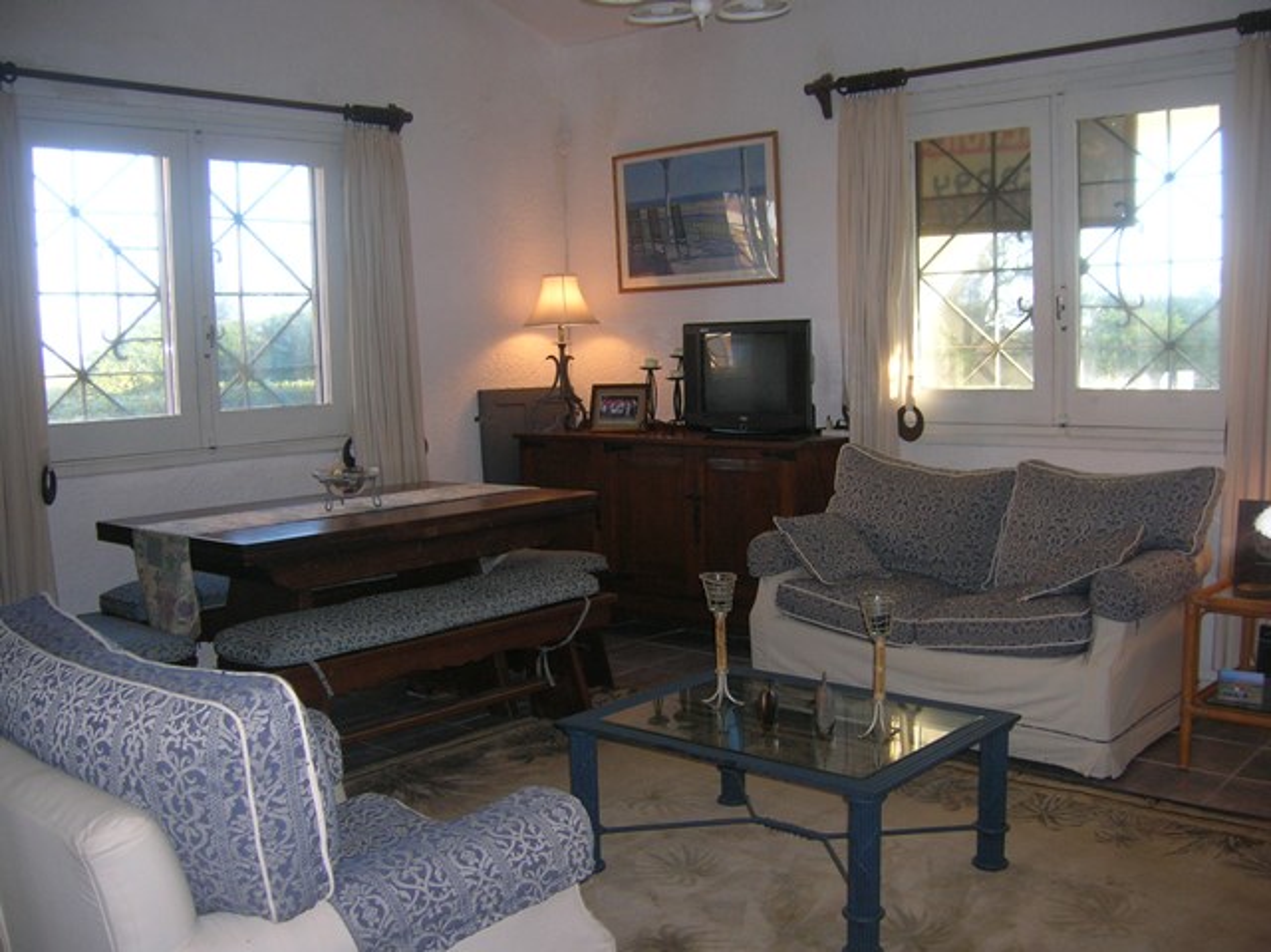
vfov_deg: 41.7
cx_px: 636
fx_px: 1247
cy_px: 476
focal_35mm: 34
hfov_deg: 54.0
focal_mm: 5.7
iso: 84
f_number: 2.9
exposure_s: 1/60.1
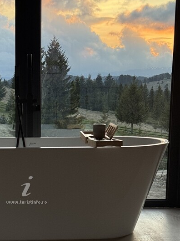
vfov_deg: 20.8
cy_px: 198
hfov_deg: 15.8
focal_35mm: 93
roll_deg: -0.9
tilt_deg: -10.0
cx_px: 35
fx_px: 646
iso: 64
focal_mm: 6.76
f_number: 1.78
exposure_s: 1/290
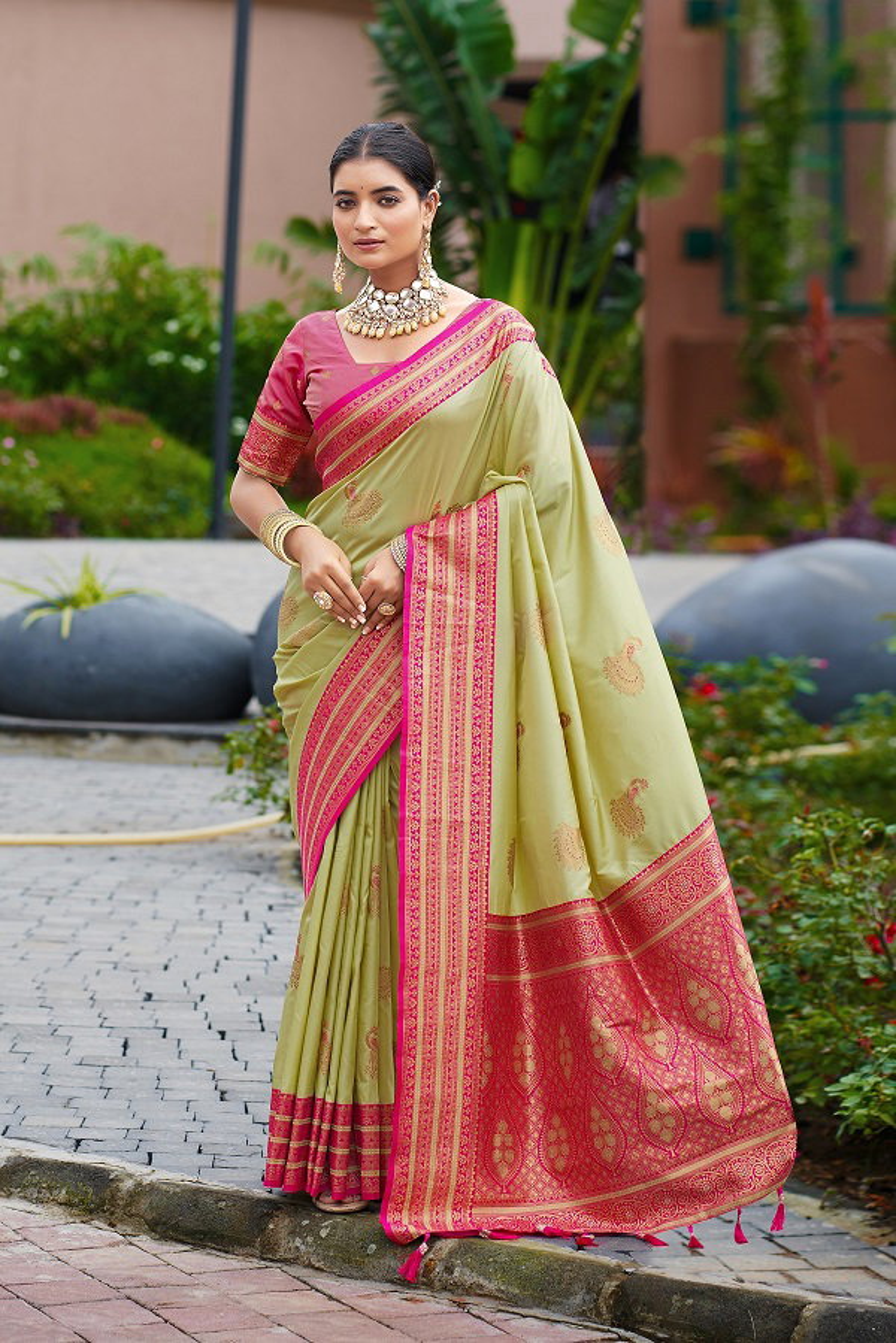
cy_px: 672
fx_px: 3173
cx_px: 448
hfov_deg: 16.1
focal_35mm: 85
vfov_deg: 23.9
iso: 100
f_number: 2.8
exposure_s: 1/500
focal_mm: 85
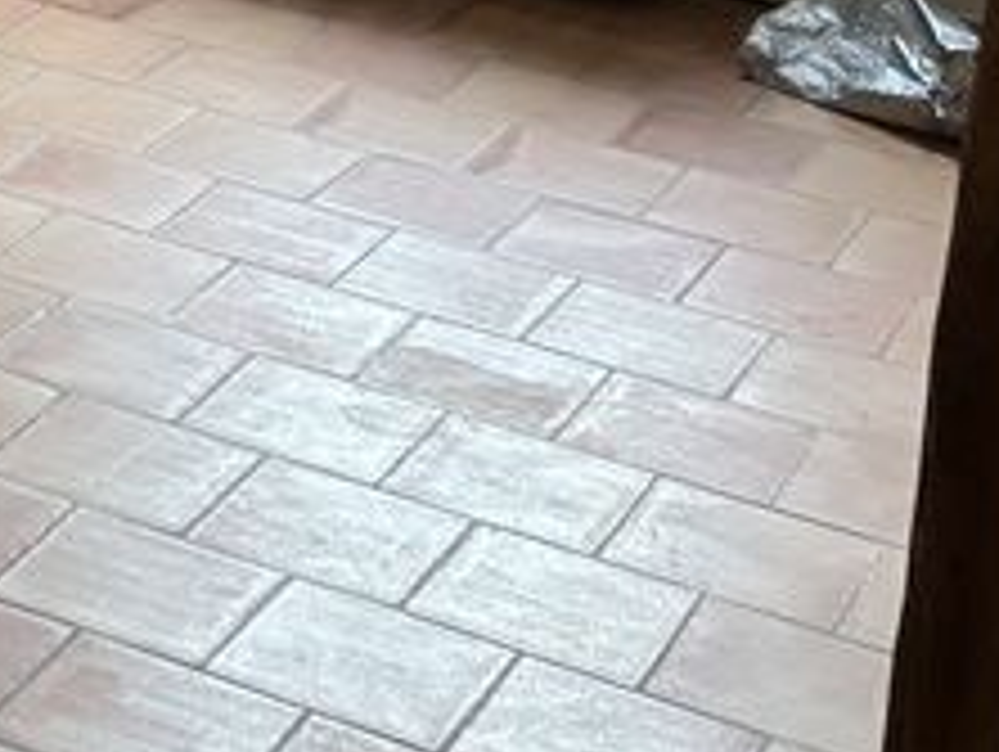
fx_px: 3380
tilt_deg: -12.5
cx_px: -590
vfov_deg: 12.0
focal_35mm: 117
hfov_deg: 15.3
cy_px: -428
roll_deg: -2.4
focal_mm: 5.96
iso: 500
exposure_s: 1/60
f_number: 1.6
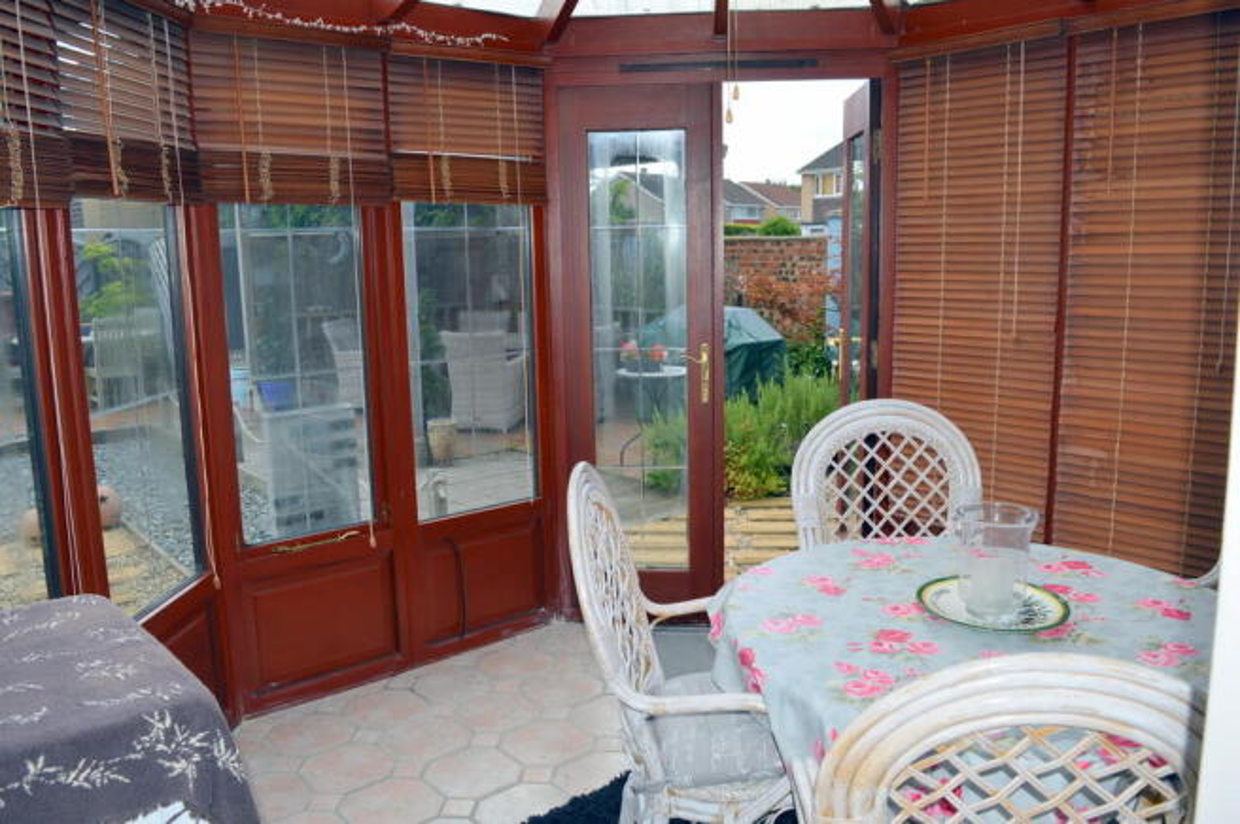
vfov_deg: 47.8
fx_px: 929
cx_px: 620
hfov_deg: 67.4
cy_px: 412
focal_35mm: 27
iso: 100
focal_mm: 18
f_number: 5.6
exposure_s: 1/200
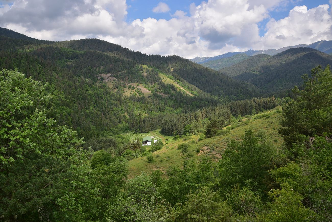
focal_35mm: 32
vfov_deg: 41.1
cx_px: 166
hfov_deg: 58.7
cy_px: 111
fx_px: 295
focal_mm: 32
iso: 125
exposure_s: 1/125
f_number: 13
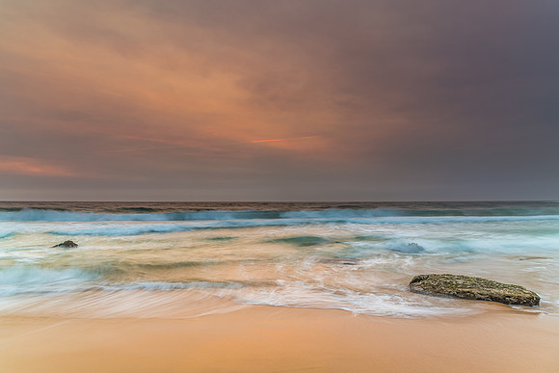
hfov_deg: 72.9
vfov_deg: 52.5
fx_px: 378
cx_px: 280
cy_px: 186
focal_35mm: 24
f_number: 9
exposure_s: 1.3
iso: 50
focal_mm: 24
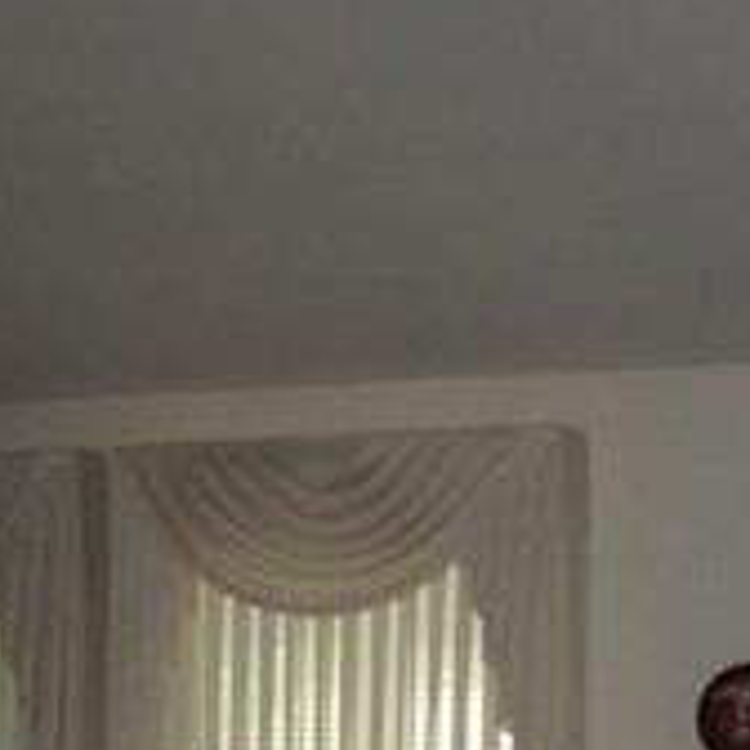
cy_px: 946
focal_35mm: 118
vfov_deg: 14.2
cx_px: 335
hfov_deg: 14.8
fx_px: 2892
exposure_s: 1/60
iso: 200
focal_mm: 5.8
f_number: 2.6
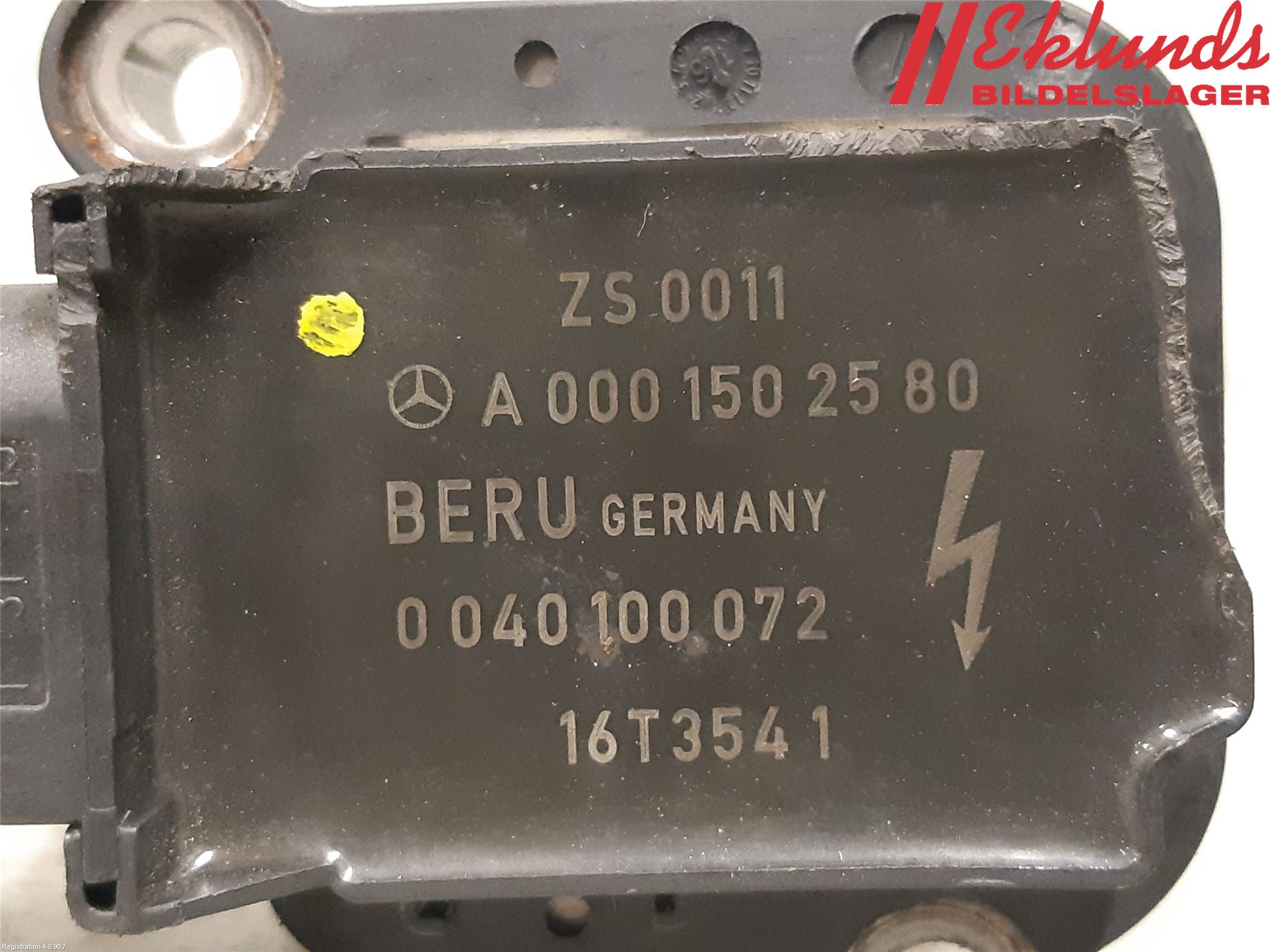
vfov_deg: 53.1
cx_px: 635
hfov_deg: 67.3
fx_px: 954
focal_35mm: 26
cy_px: 476
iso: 400
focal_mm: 3.93
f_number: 1.7
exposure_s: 1/25
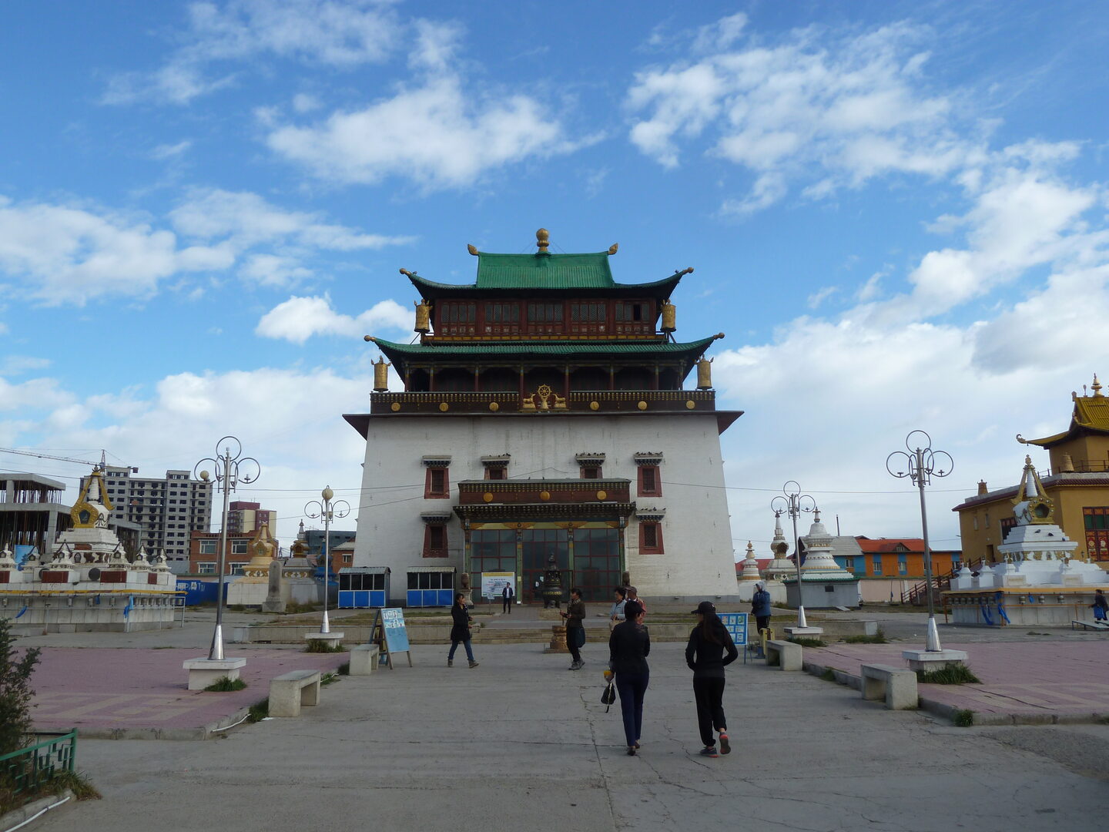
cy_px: 416
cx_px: 554
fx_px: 961
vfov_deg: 46.8
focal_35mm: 30
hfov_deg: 60.0
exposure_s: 1/500
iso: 80
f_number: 4
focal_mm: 5
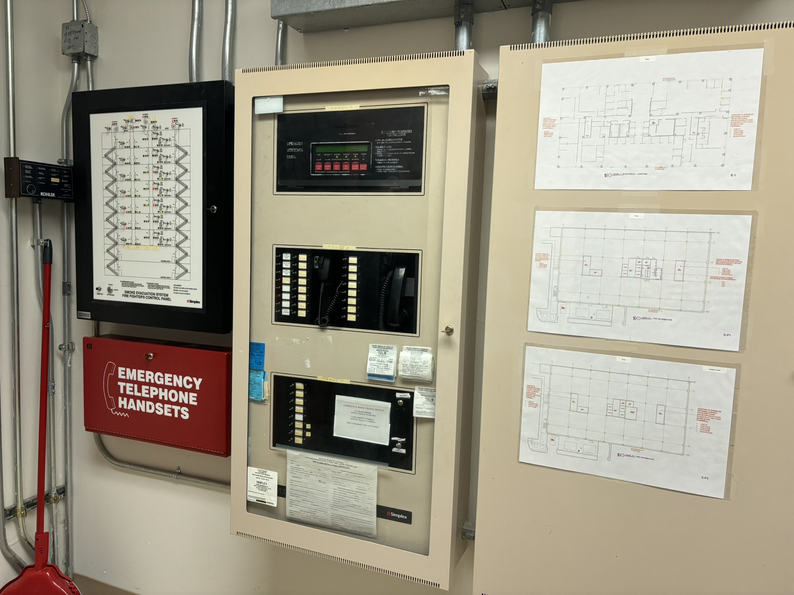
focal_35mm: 26
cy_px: 298
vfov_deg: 53.1
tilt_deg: -5.2
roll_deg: -2.7
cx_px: 397
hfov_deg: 67.3
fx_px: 596
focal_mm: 5.96
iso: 125
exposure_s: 1/120
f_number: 1.6
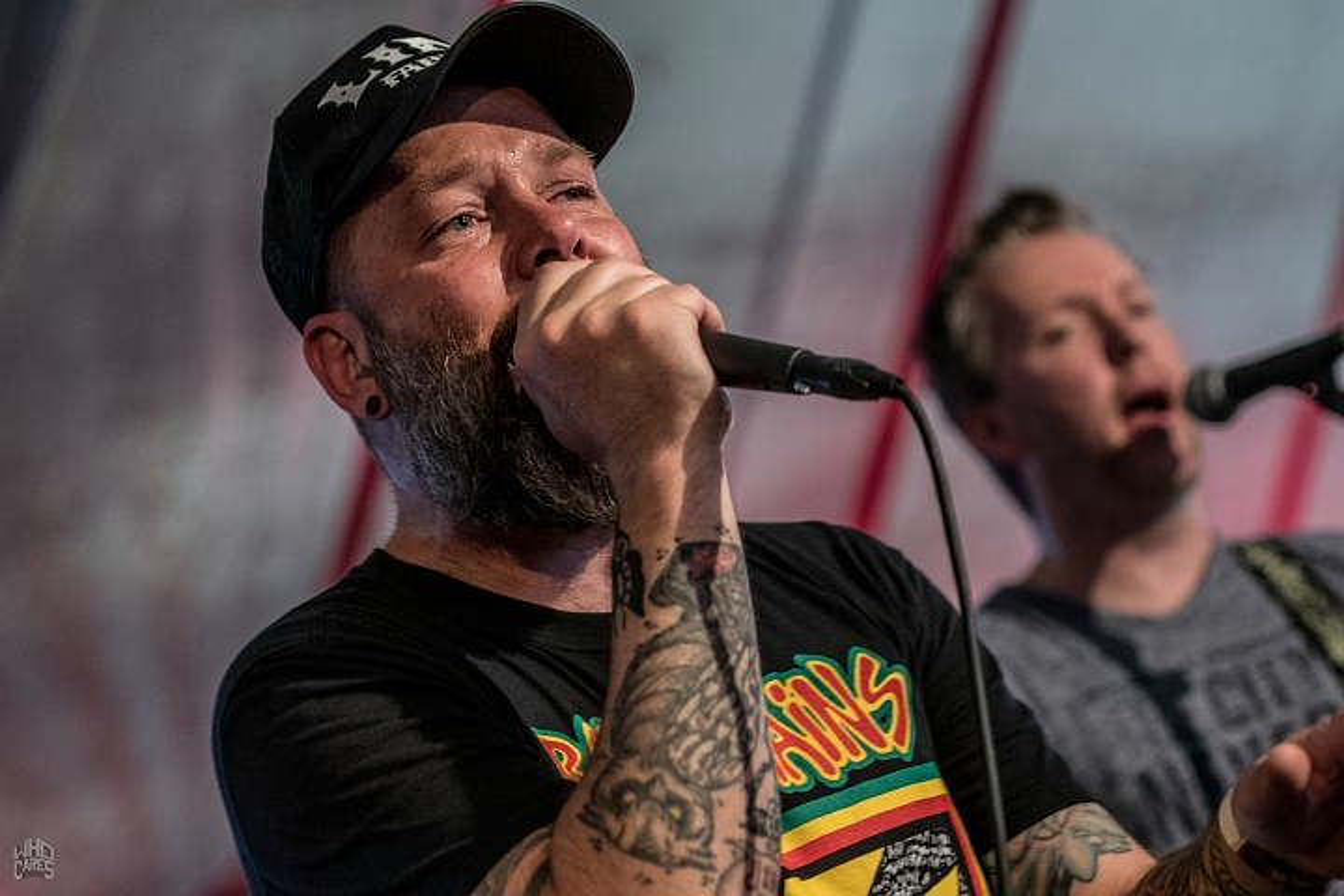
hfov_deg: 15.9
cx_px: 672
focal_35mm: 129
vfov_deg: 10.6
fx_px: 4816
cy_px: 448
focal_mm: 86
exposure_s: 1/100
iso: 2000
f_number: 2.8
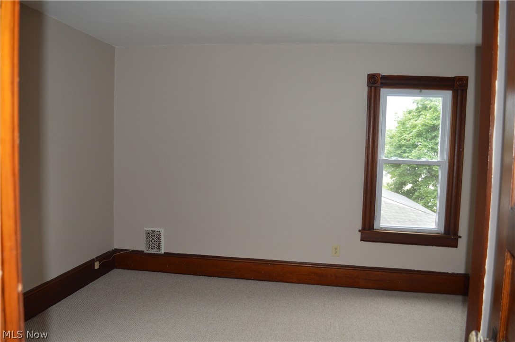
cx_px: 258
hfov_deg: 67.4
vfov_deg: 47.8
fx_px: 386
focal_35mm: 27
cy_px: 171
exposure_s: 1/80
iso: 400
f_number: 4
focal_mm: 18
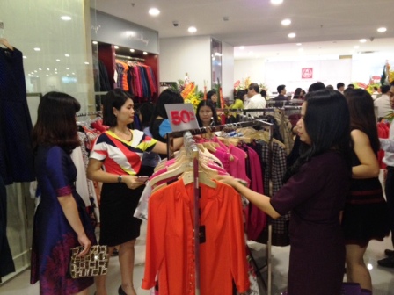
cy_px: 148
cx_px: 197
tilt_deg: -11.6
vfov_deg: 40.7
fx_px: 398
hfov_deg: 52.6
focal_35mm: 35
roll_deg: +1.1
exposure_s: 1/20
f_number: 2.4
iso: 200
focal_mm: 4.28
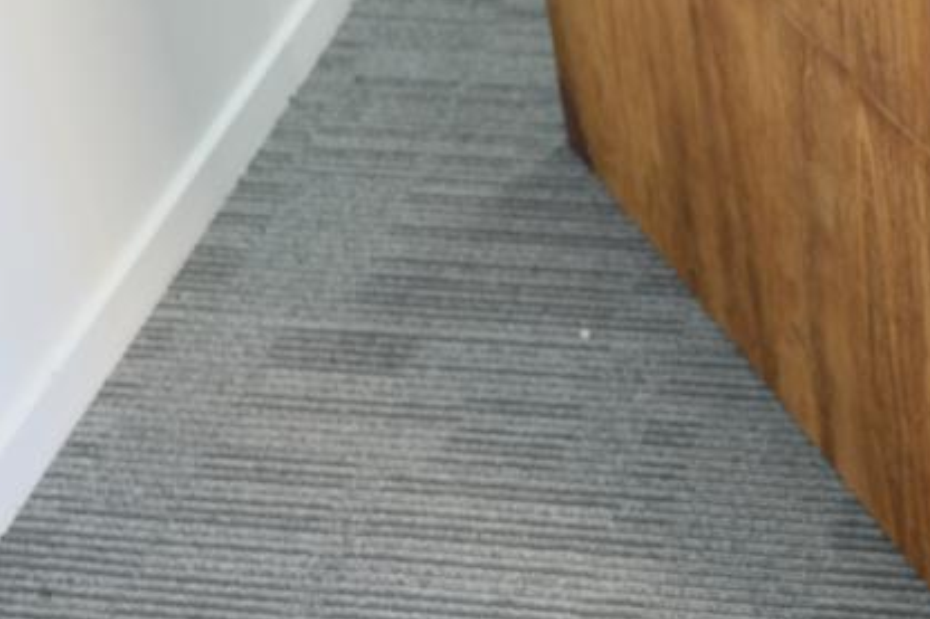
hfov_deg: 22.7
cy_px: 3
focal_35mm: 86
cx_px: 923
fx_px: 2221
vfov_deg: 15.6
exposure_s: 1/40
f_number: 4
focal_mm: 33
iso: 800
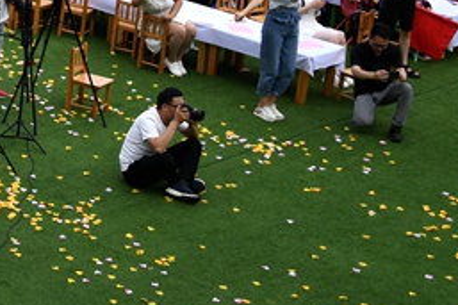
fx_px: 1742
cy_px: -21
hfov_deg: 14.2
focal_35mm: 137
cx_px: -178
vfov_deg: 9.9
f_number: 4.2
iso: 80
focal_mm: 44
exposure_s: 1/500
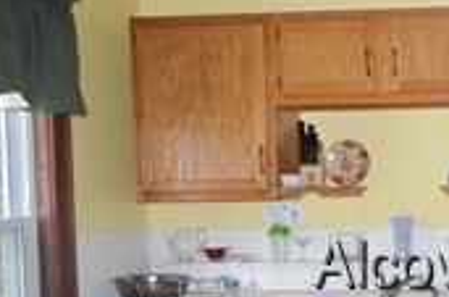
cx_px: 559
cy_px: 258
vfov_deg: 18.8
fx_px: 883
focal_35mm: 71
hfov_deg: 25.2
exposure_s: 1/200
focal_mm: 18
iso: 160
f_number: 3.5
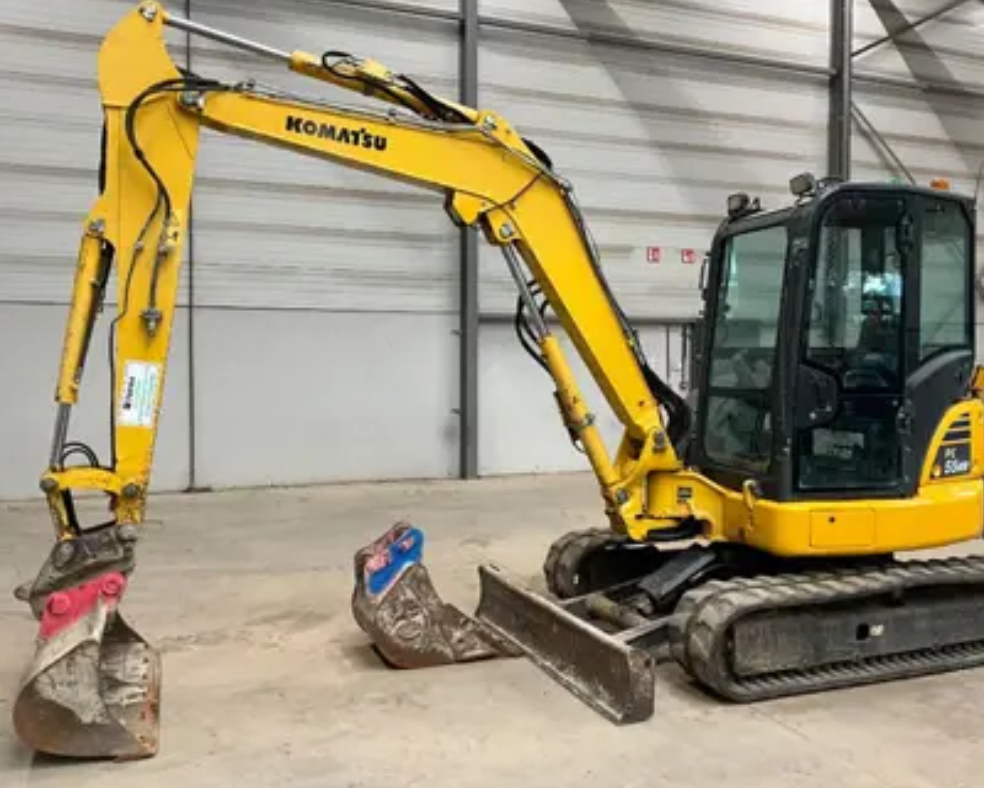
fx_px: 990
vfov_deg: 43.4
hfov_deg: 52.7
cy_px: 396
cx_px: 551
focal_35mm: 34
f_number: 1.8
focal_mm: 3
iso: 125
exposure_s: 1/60
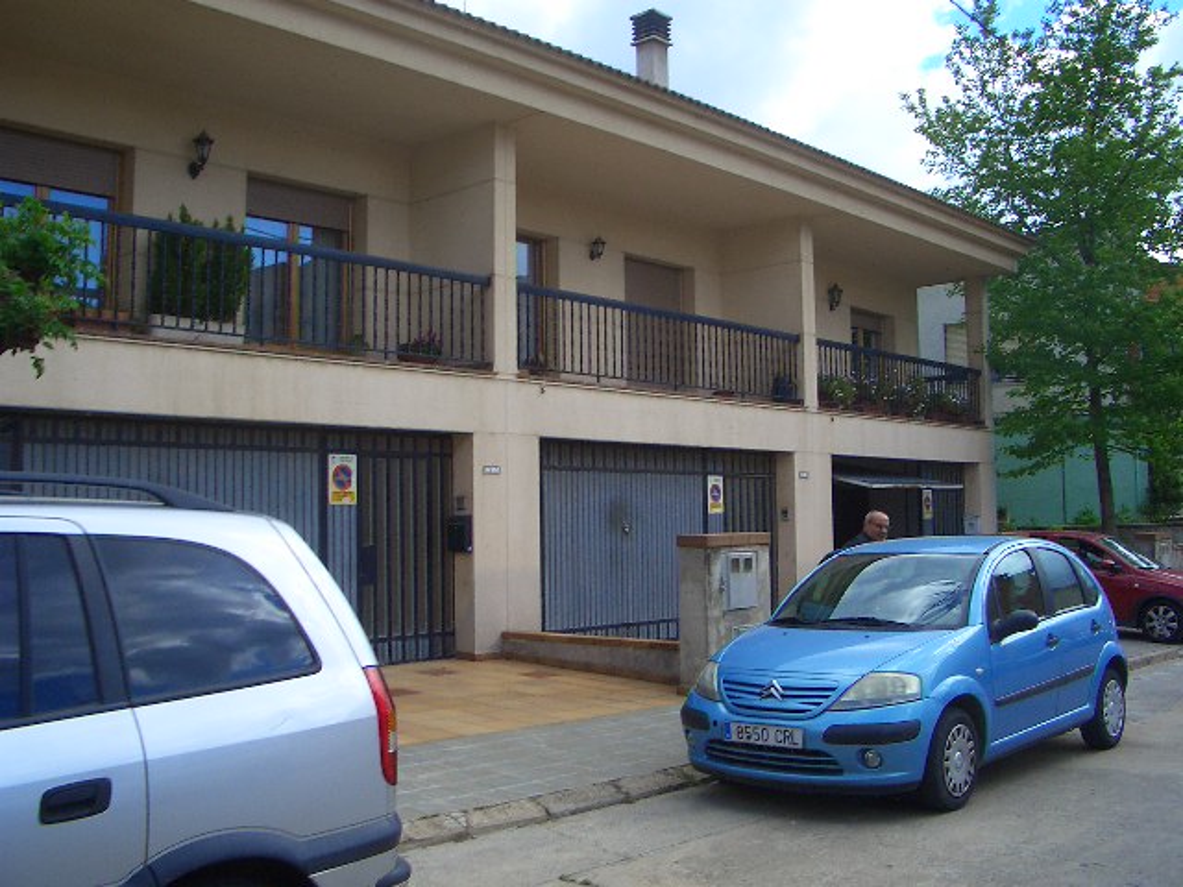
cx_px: 592
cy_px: 444
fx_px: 1196
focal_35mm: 35
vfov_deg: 40.7
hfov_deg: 52.6
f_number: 4.3
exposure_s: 1/320
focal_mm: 5.8
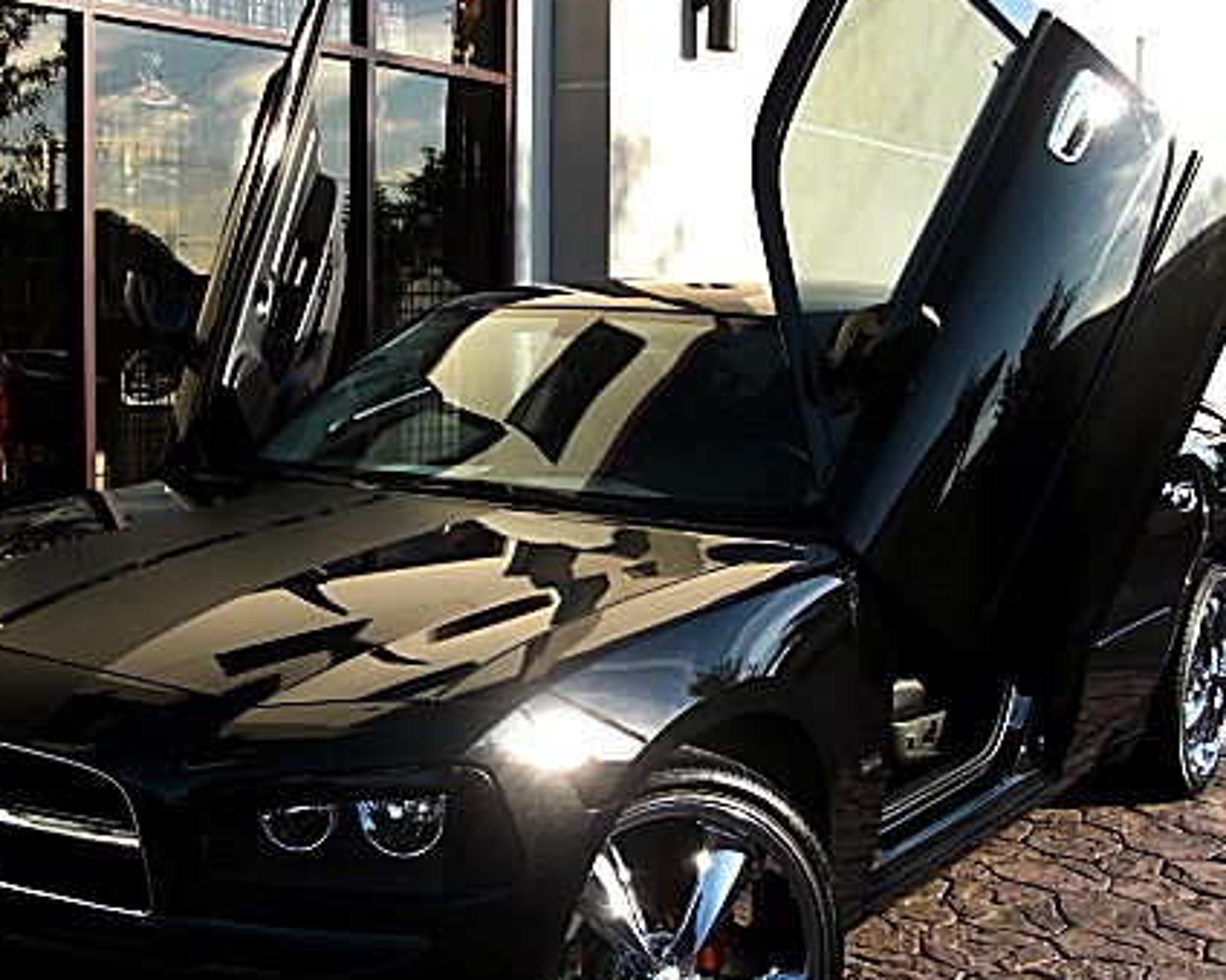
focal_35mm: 53
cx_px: 466
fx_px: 1923
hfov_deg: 35.2
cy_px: 581
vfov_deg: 28.5
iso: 50
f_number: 2.8
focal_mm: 6.3
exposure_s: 1/200
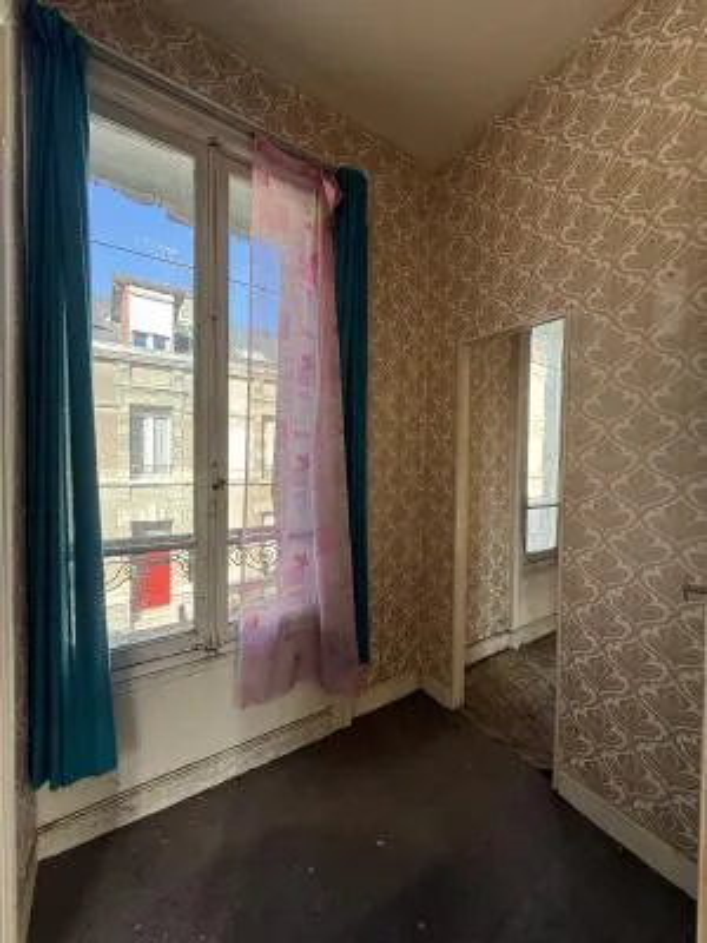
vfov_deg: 102.1
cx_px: 354
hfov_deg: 85.7
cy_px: 472
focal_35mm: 14
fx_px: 381
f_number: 2.2
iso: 64
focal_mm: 2.22
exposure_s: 1/124
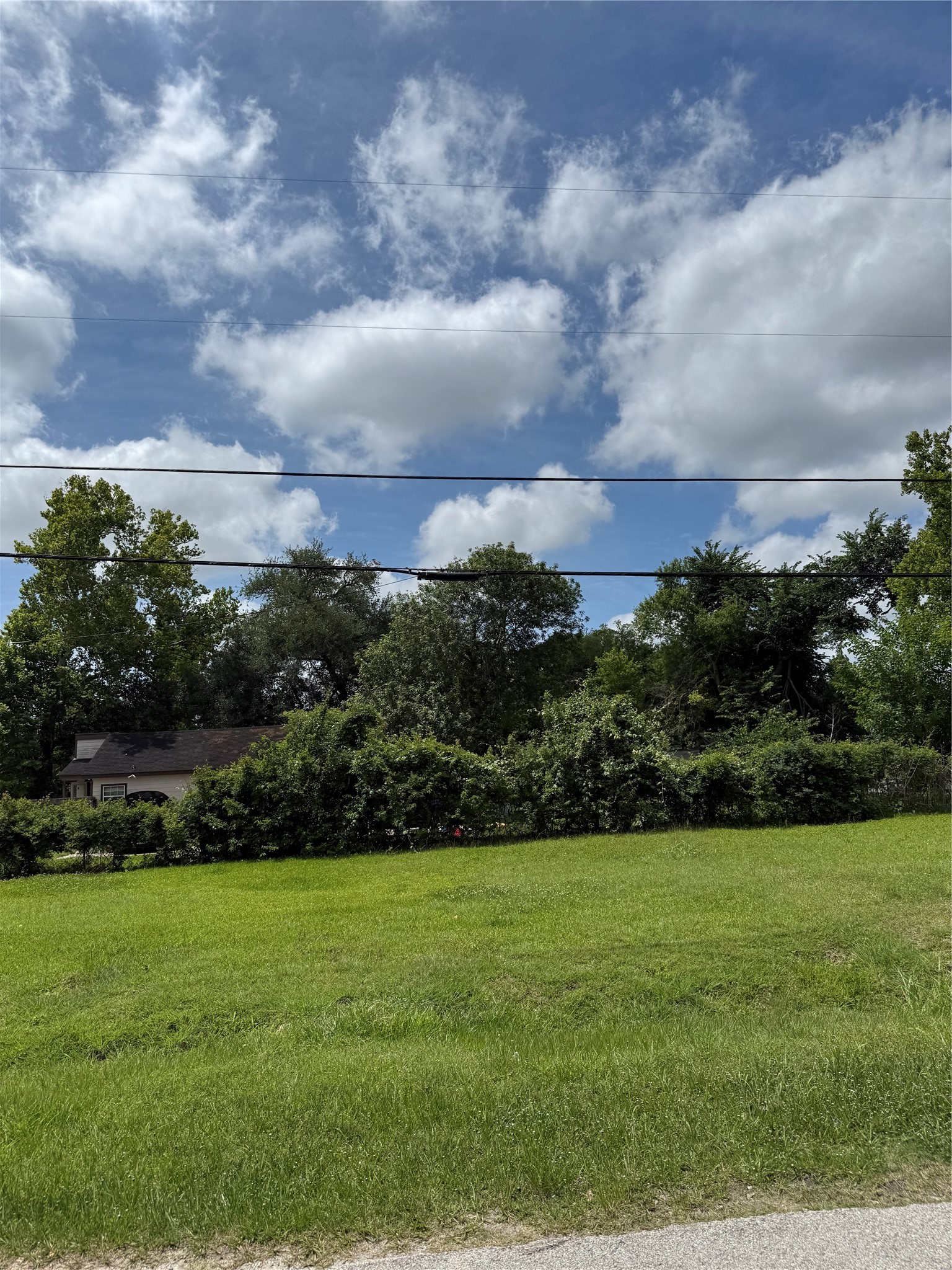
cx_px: 476
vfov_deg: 71.6
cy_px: 635
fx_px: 880
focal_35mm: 24
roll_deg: +3.7
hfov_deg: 56.8
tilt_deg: +10.8
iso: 80
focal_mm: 6.76
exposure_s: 1/10309
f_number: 1.78
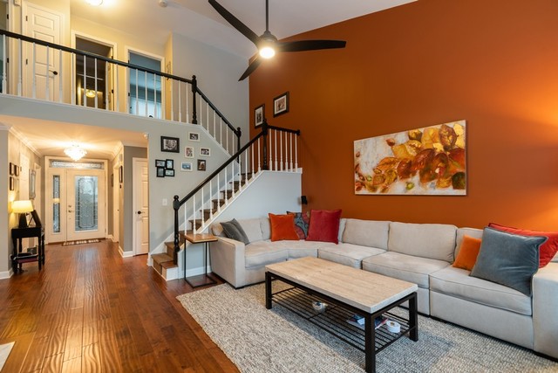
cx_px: 279
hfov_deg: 100.4
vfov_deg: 77.4
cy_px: 186
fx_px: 233
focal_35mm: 15
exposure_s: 1/2.5
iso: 200
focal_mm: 10
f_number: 8
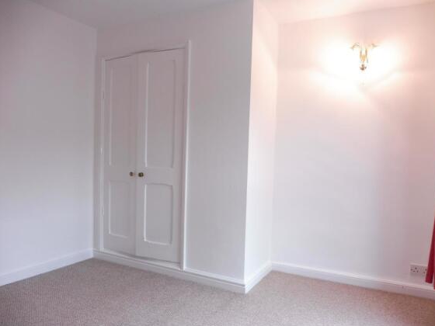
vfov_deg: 54.9
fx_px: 314
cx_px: 225
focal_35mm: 25
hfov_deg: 69.4
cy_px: 169
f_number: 3.3
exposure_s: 1/60
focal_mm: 4.3
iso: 200
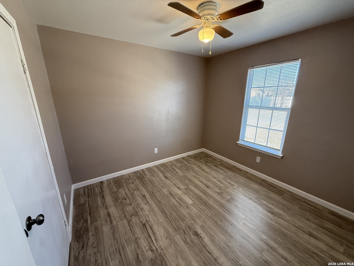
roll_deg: +0.0
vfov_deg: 85.7
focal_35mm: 14
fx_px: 143
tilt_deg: -14.2
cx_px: 177
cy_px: 133
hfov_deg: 102.1
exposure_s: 1/99
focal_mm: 2.22
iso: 320
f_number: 2.2
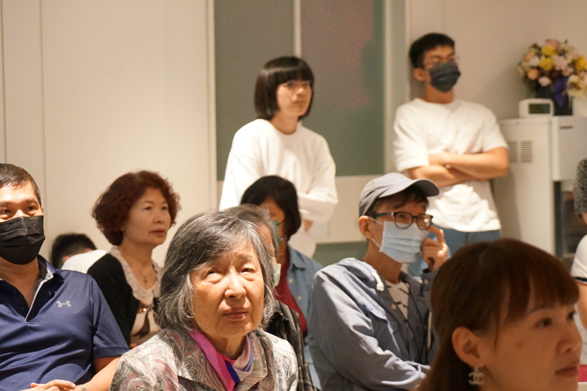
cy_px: 251
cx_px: 194
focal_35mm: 101
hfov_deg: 20.1
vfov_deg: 13.5
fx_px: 1647
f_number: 4
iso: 4000
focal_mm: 70
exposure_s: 1/160
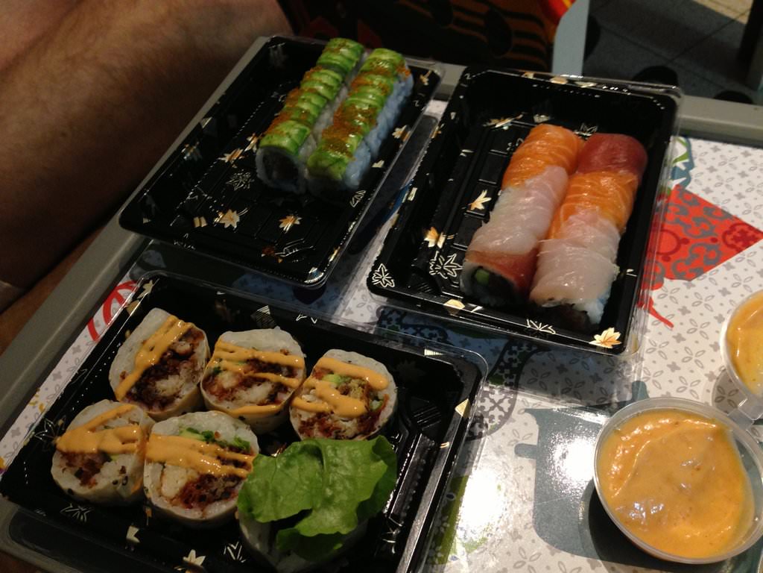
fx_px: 727
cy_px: 286
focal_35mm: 33
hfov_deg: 55.4
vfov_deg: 42.9
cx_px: 382
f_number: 2.4
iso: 200
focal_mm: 4.13
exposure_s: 1/20
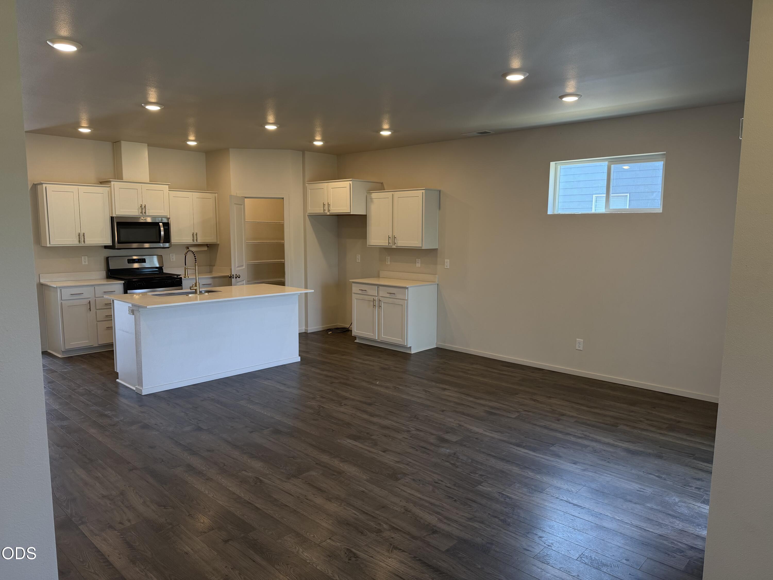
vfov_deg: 56.8
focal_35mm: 24
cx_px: 386
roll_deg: -0.7
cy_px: 290
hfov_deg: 71.6
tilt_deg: -6.9
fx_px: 536
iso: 125
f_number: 1.78
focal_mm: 6.76
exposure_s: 1/120
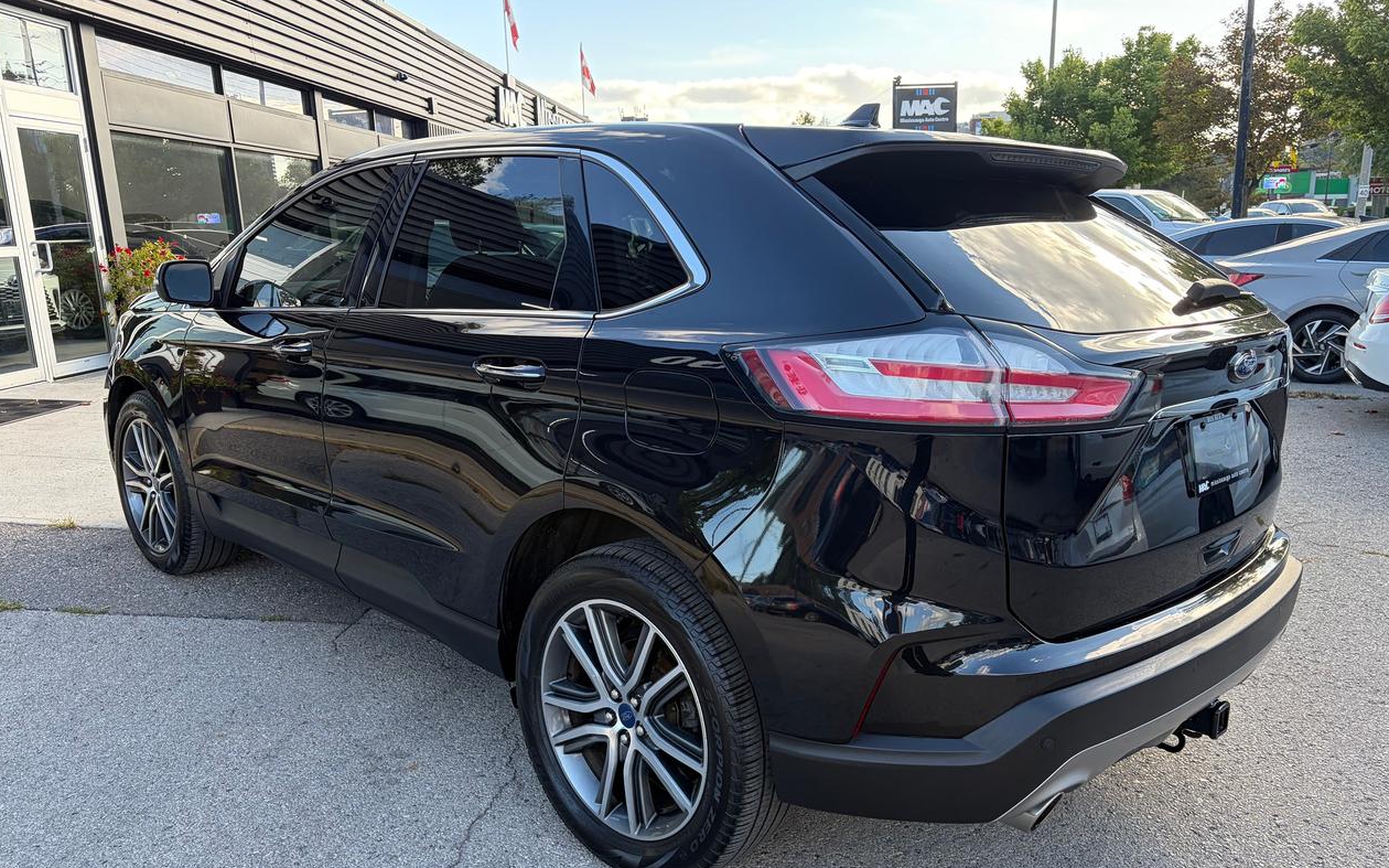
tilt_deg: -12.8
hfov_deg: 66.5
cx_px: 699
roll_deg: +2.1
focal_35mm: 28
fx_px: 1060
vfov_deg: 44.4
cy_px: 492
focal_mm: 5.96
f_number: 1.6
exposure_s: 1/304
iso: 50
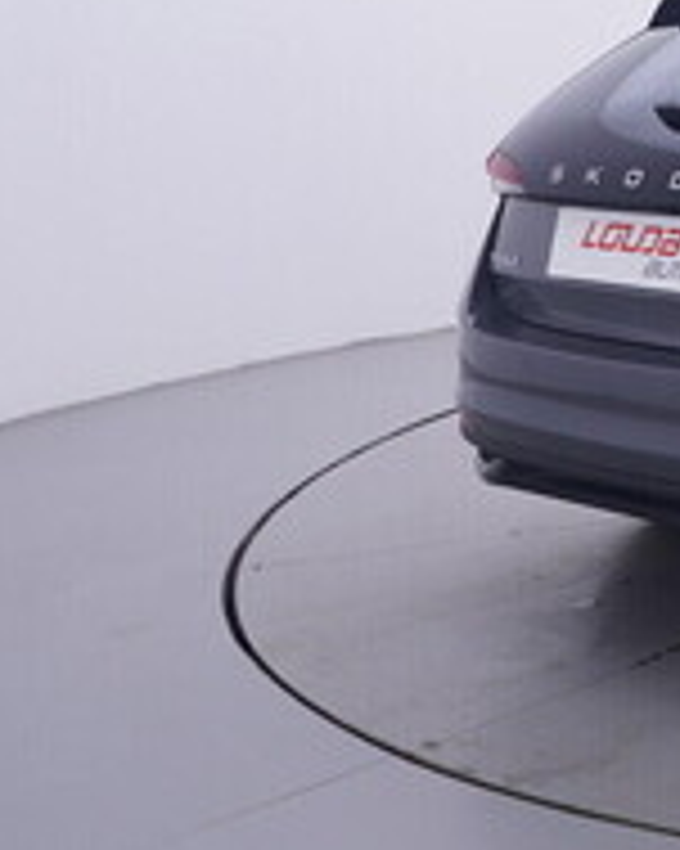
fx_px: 1545
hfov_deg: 19.1
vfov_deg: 29.9
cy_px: 146
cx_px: 1218
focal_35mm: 61
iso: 200
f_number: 5
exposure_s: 1/80
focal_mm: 15
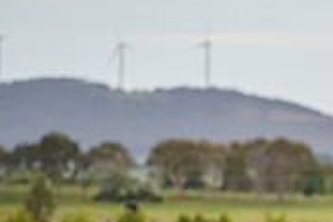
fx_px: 6761
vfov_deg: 1.9
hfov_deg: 2.8
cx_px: 514
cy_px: 306
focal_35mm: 731
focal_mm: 200
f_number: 5.6
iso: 800
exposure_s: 1/1600
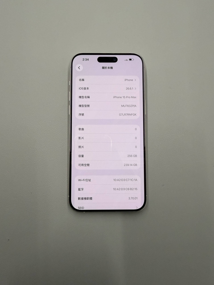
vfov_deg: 71.6
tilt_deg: -83.4
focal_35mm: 24
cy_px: 142
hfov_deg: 56.8
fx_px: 198
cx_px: 107
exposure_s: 1/121
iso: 200
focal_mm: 2.22
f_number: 2.2
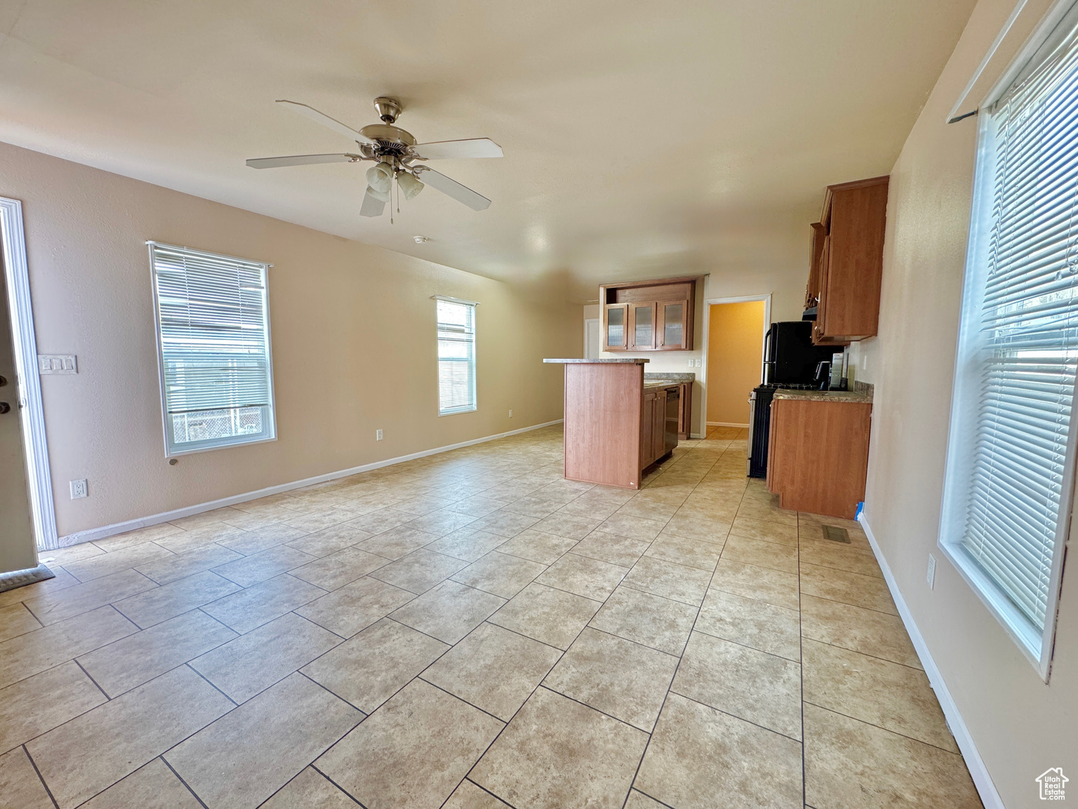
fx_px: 436
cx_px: 539
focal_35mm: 14
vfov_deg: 85.7
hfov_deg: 102.1
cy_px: 404
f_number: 2.2
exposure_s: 1/60
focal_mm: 2.22
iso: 200
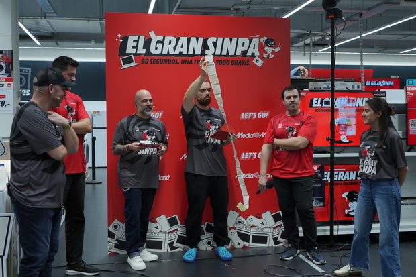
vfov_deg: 31.9
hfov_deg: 46.4
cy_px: 138
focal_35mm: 42
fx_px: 485
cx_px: 208
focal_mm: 28
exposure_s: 1/250
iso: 250
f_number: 2.8
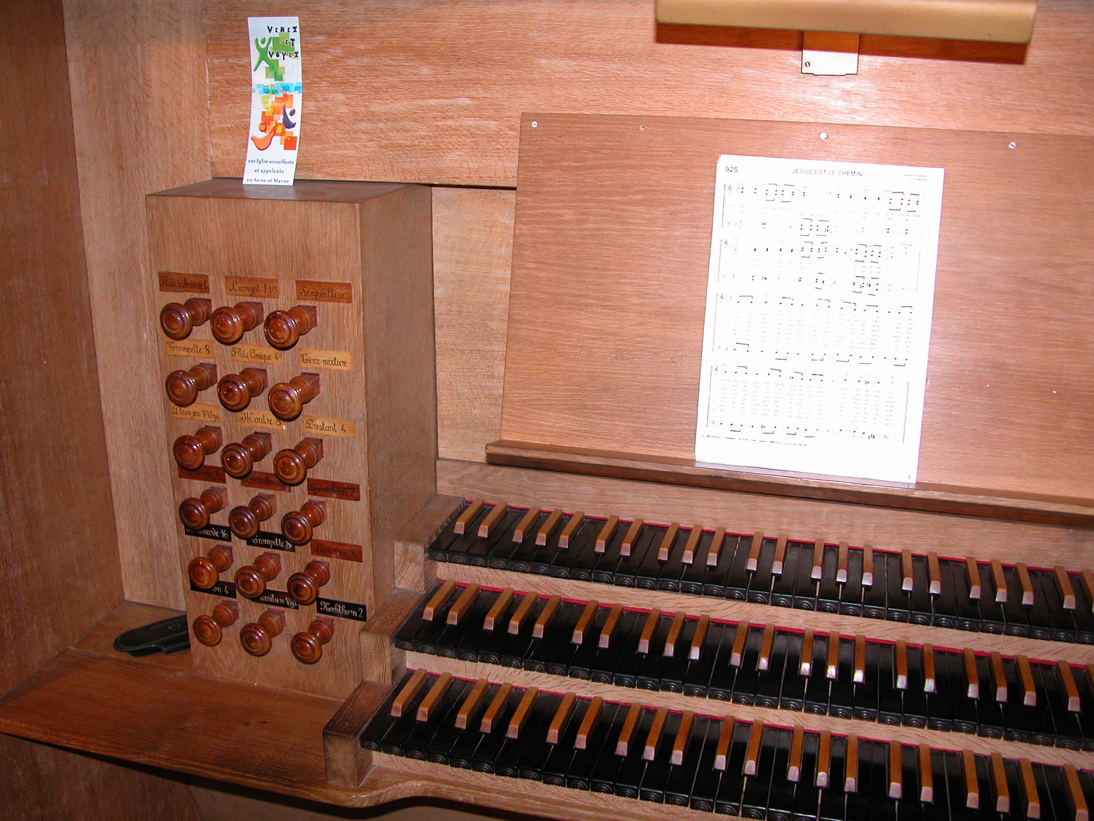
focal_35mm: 35
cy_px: 410
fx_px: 1106
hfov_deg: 52.6
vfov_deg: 40.7
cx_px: 547
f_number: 2.8
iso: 200
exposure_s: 1/60
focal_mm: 8.9
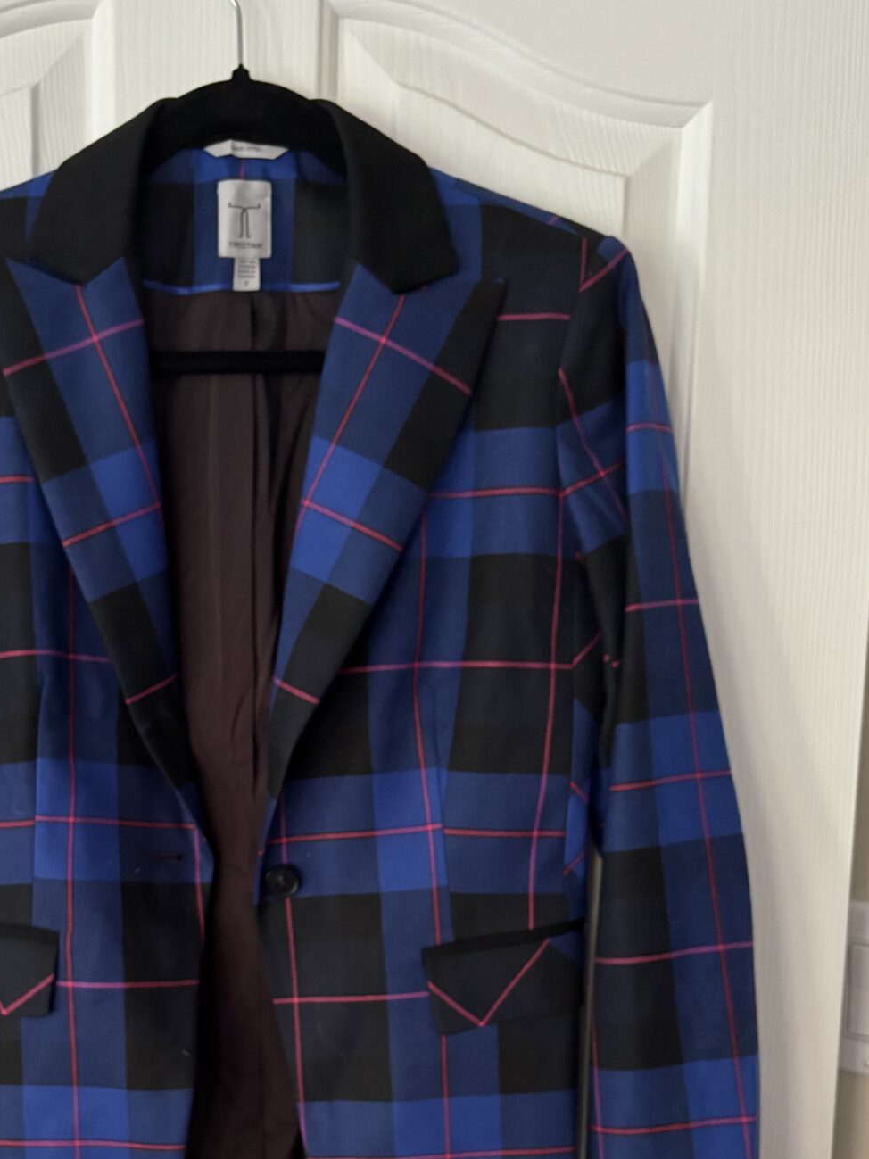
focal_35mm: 41
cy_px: 835
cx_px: 220
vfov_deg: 44.6
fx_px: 1373
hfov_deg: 34.4
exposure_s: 1/32
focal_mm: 5.96
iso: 640
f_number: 1.6
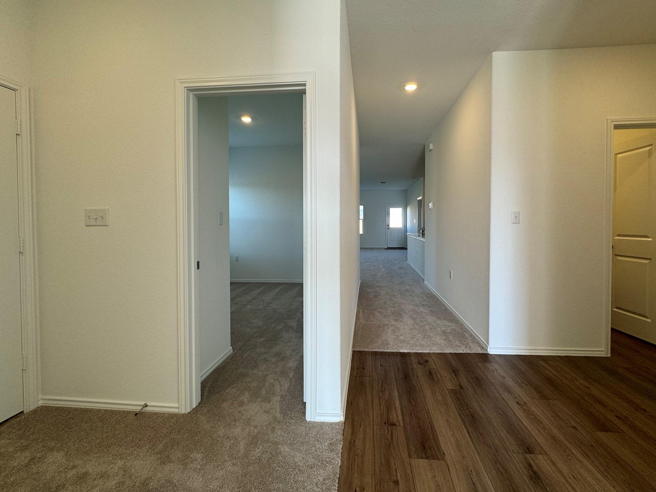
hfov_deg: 98.1
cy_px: 230
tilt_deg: -2.0
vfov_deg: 81.7
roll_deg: +0.1
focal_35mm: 15
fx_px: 284
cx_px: 344
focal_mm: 2.22
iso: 80
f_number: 2.2
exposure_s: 1/120
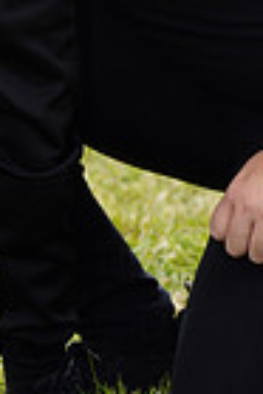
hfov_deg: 3.0
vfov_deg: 4.5
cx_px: 132
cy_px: -244
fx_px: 5017
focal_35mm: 459
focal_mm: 110
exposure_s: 1/250
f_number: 5.6
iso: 100
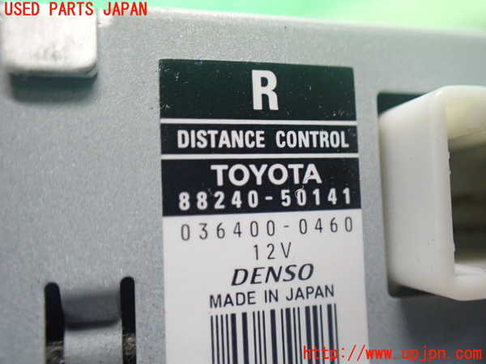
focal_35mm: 30
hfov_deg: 60.0
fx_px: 421
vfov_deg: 46.8
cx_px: 243
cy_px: 182
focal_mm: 5.4
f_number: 2.3
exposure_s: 1/80
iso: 800
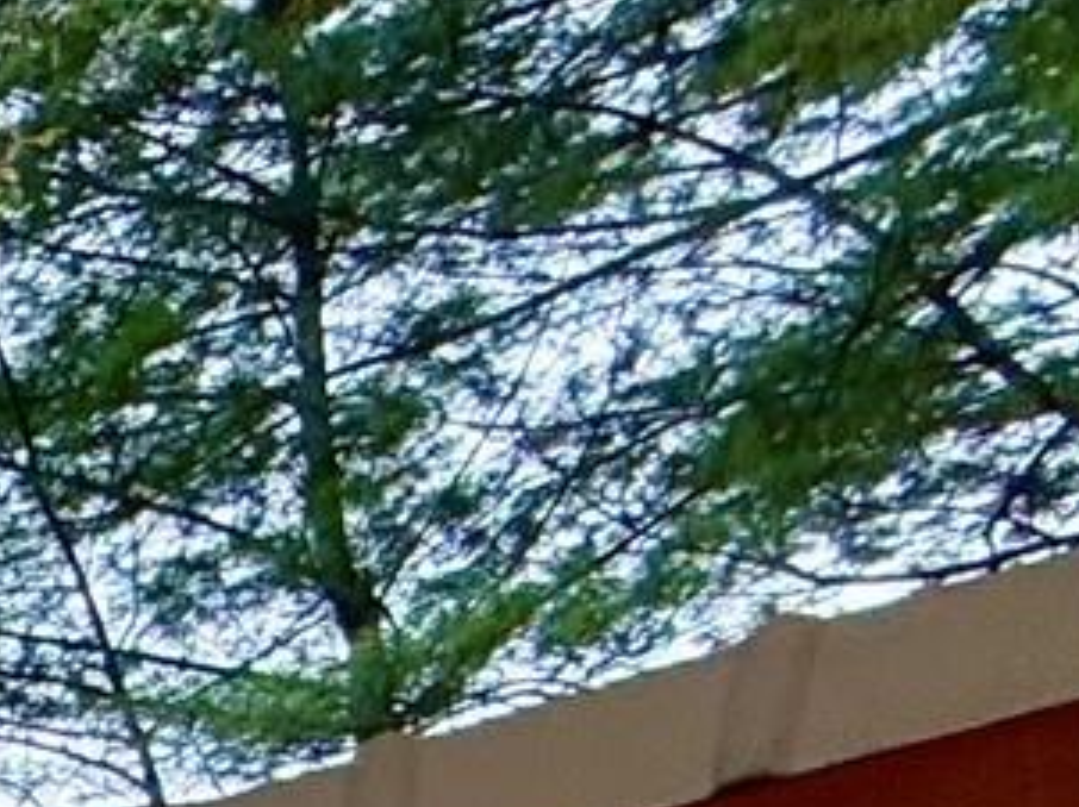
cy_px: 2225
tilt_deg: +4.9
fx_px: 2959
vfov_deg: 11.3
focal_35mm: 95
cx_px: -2129
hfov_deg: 11.6
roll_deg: +0.1
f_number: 2.2
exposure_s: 1/149
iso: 64
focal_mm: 2.22
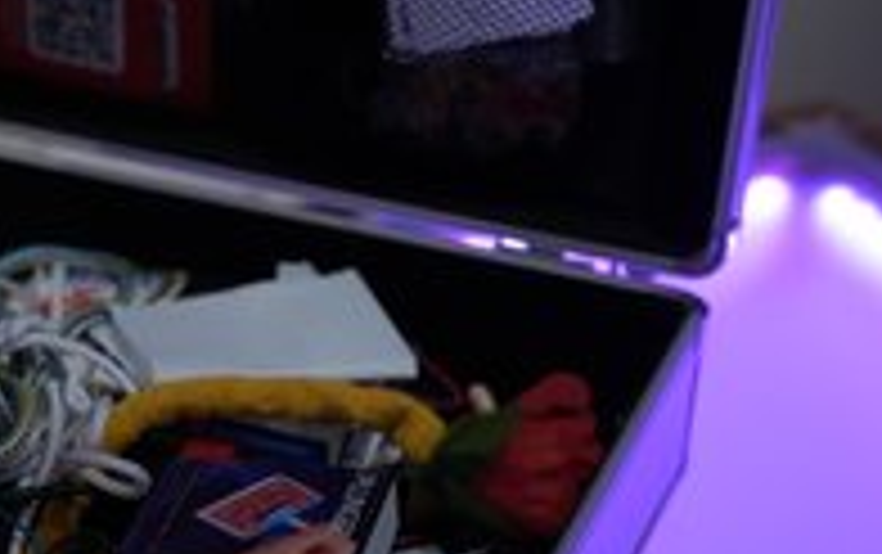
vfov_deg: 11.9
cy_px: 272
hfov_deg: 18.7
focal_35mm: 110
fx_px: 2647
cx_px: 126
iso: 640
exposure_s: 1/160
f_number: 2.8
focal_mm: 53
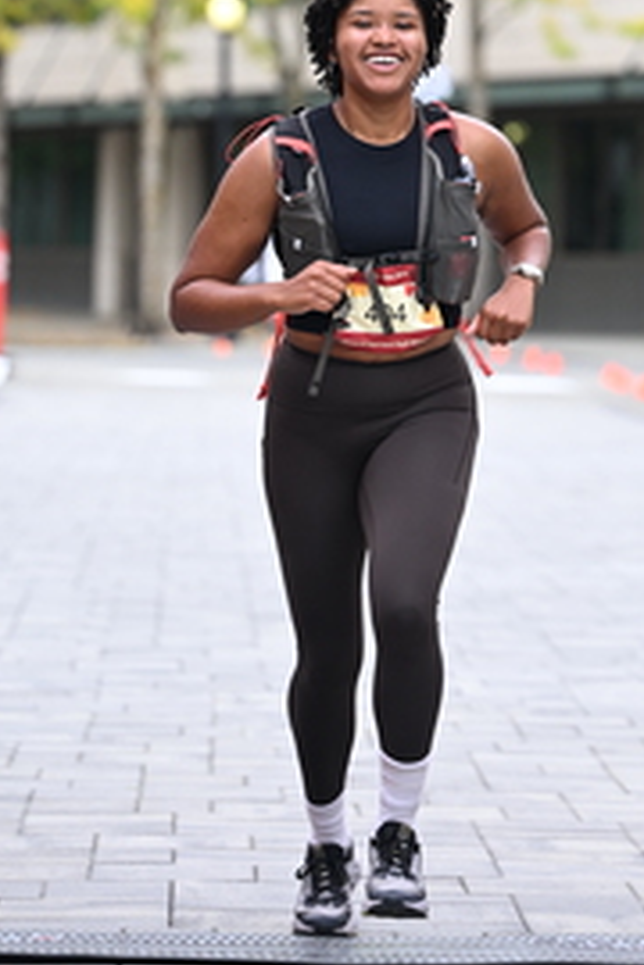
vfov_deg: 9.1
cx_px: 431
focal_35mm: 224
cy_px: 57
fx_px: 6010
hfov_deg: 6.1
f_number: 2.8
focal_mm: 110
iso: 640
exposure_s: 1/1600
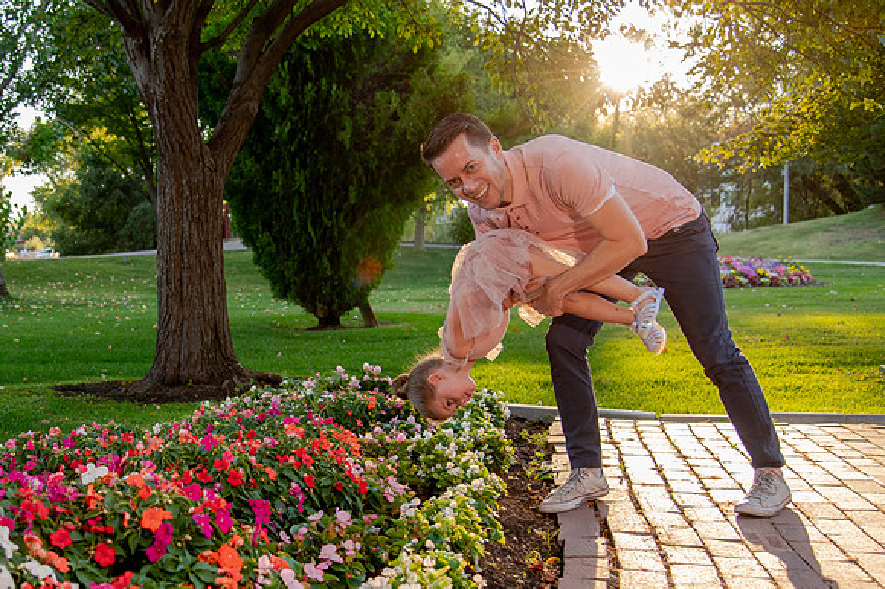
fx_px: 1231
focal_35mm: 50
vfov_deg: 26.8
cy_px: 373
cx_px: 250
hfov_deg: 38.8
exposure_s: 1/400
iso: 640
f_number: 4
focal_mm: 32
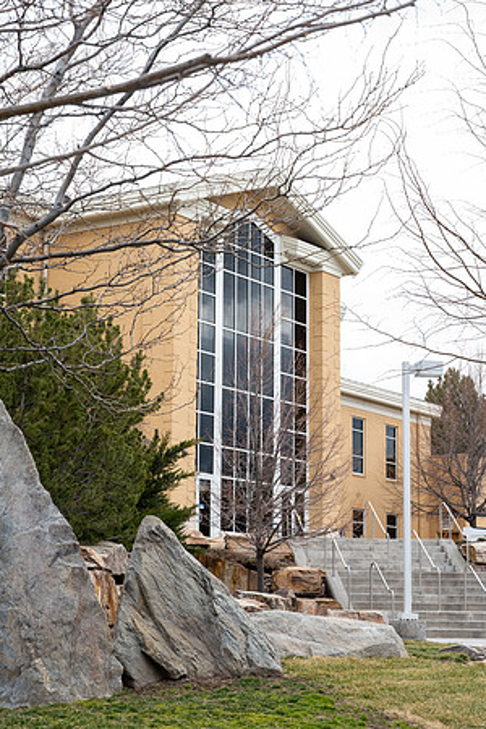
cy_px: 364
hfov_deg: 19.5
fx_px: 1417
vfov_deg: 28.8
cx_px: 243
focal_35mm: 70
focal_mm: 70
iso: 800
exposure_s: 1/250
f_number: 11
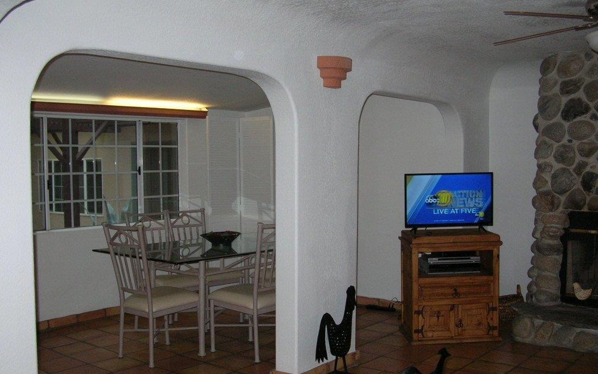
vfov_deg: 32.7
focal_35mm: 39
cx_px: 303
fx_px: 636
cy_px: 216
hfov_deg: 50.4
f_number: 2.7
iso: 112
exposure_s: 1/60.1
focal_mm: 6
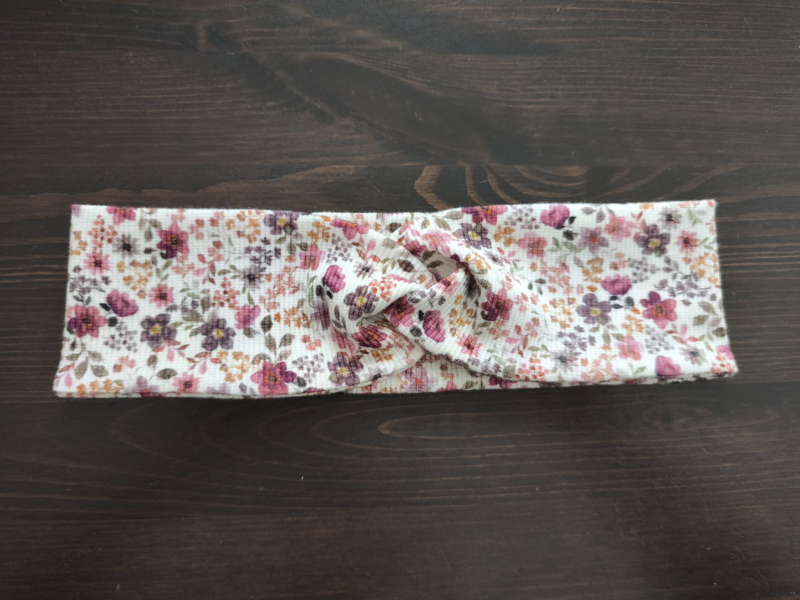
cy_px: 300
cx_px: 400
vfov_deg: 58.9
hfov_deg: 73.9
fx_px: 532
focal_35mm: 23
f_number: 1.6
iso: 640
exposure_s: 1/50
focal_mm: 6.57
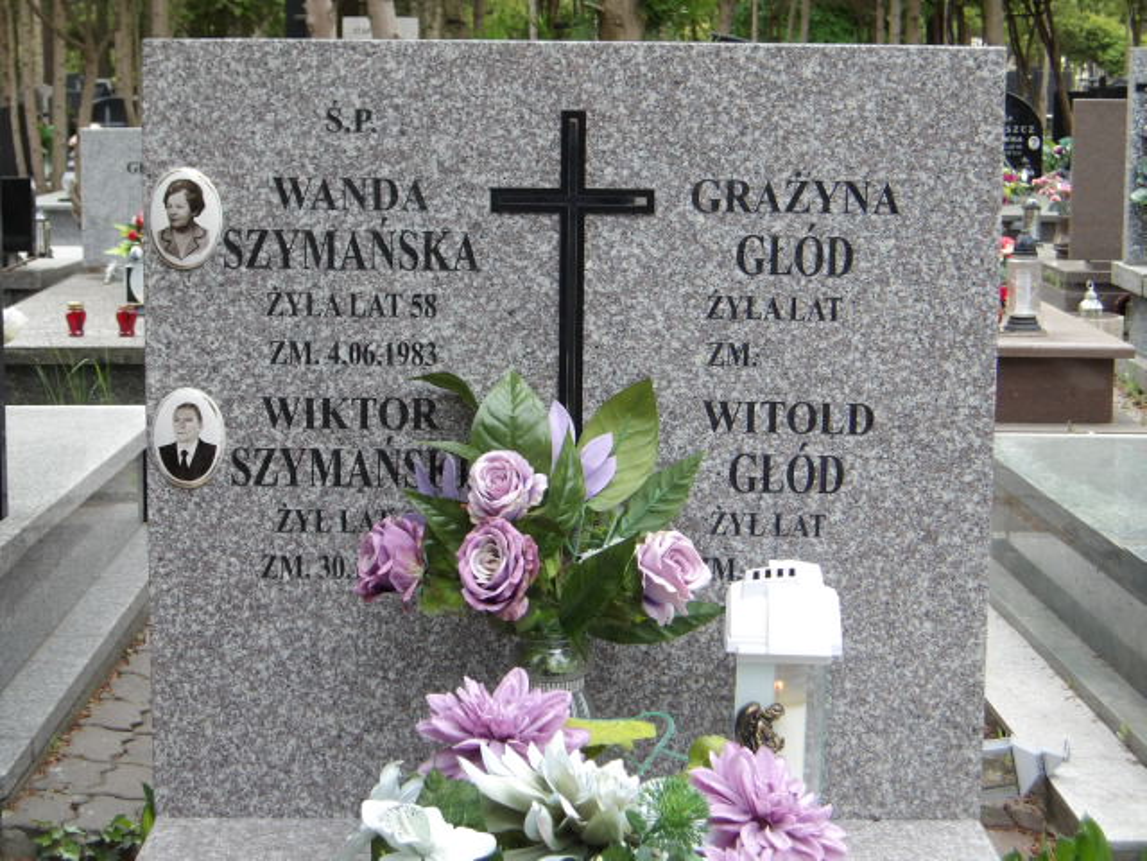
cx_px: 574
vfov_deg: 21.0
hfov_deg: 27.8
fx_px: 2319
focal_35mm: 70
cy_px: 430
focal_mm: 12.5
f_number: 4.9
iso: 100
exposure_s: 1/102
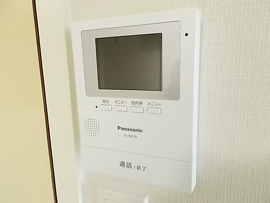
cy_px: 102
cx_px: 135
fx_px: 203
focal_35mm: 26
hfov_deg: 67.3
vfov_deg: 53.1
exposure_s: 1/15
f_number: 3.2
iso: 200
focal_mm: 4.6
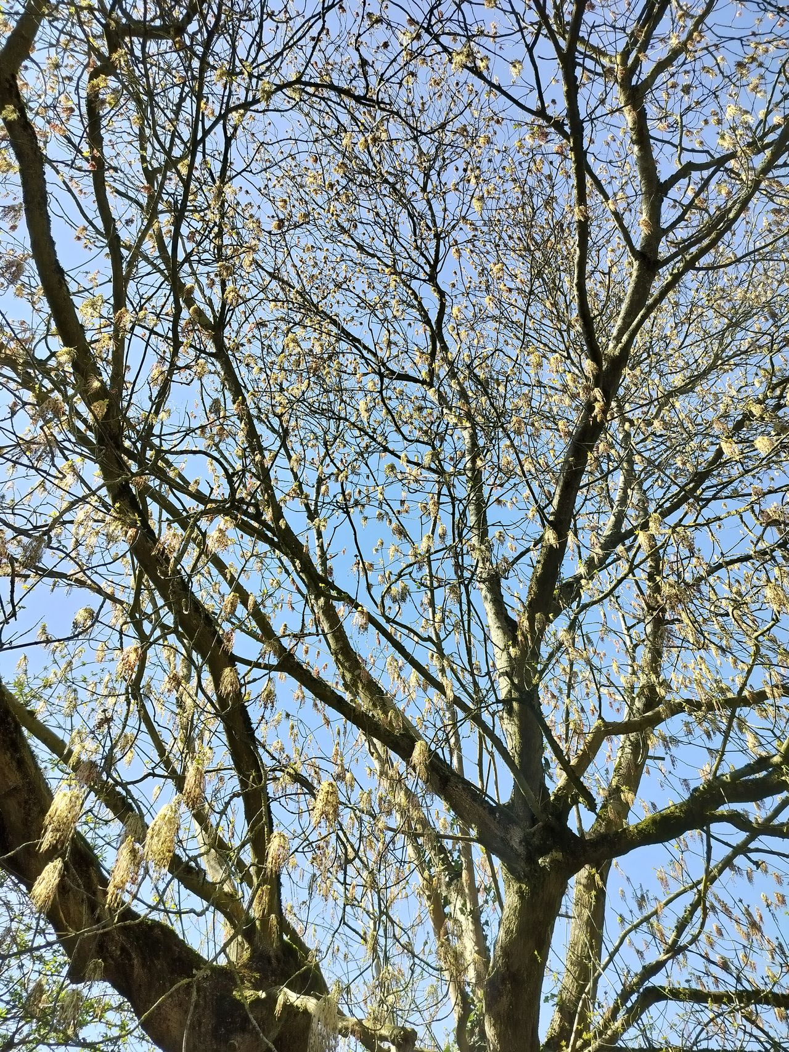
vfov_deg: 71.6
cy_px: 526
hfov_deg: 56.8
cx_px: 394
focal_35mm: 24
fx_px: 729
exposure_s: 1/541
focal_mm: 5.24
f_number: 1.7
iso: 100
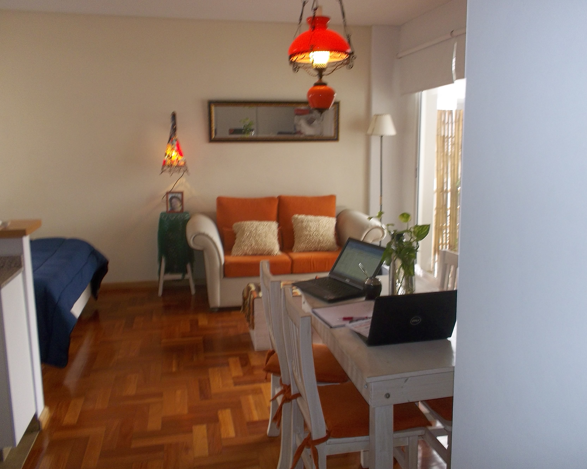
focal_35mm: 31
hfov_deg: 57.1
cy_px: 232
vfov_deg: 47.1
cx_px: 310
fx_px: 539
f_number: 3.3
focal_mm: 4.1
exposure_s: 1/30
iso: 80
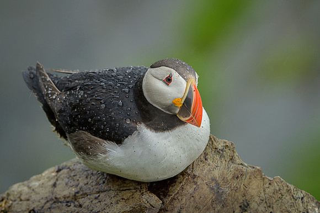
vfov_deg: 2.5
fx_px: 4957
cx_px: 169
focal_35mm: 558
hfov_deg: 3.7
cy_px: 94
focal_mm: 500
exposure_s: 1/200
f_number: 7.1
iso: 800
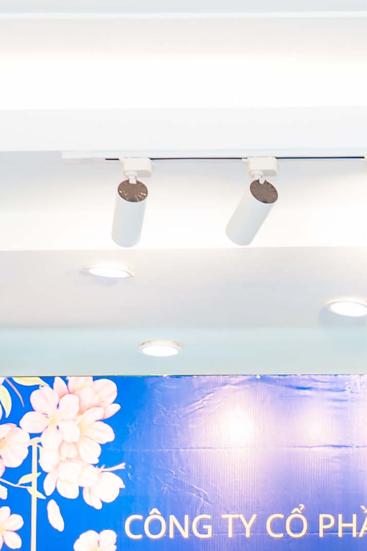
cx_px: 422
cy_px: 717
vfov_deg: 14.7
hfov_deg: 10.2
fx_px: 2034
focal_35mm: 133
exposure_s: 1/125
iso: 320
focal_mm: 24
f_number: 2.8
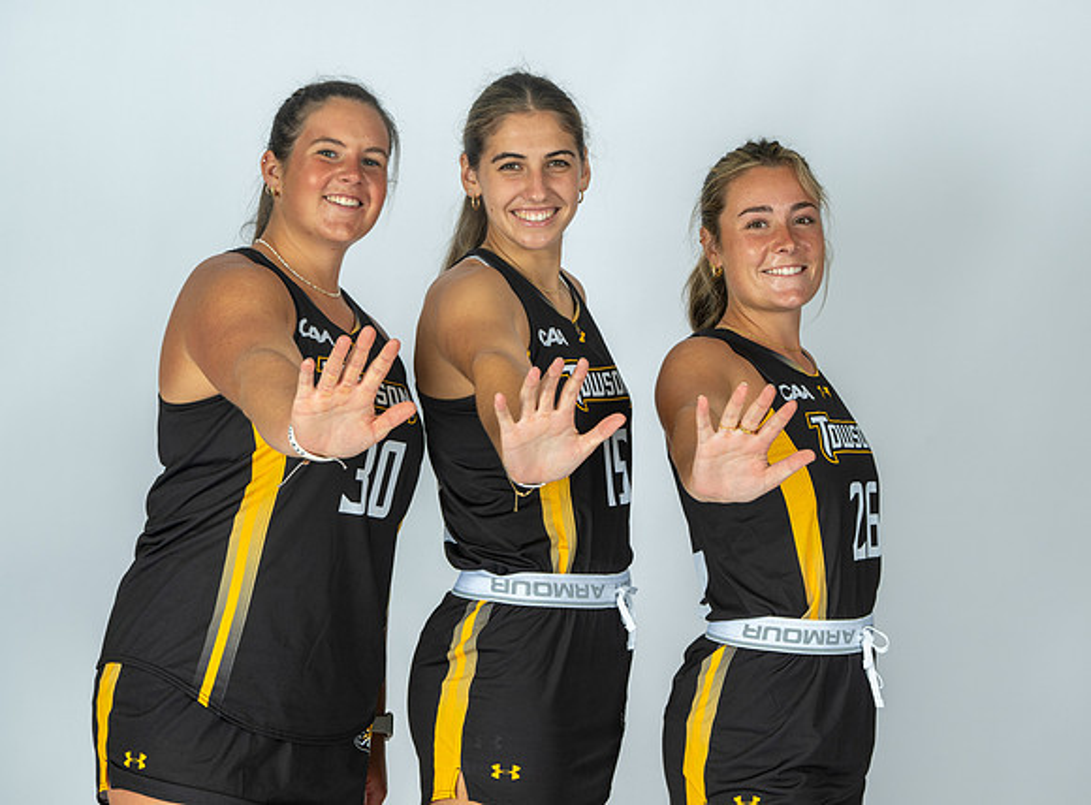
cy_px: 337
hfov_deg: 22.4
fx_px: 2751
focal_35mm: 88
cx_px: 684
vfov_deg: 16.6
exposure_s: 1/200
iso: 160
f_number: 10
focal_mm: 70
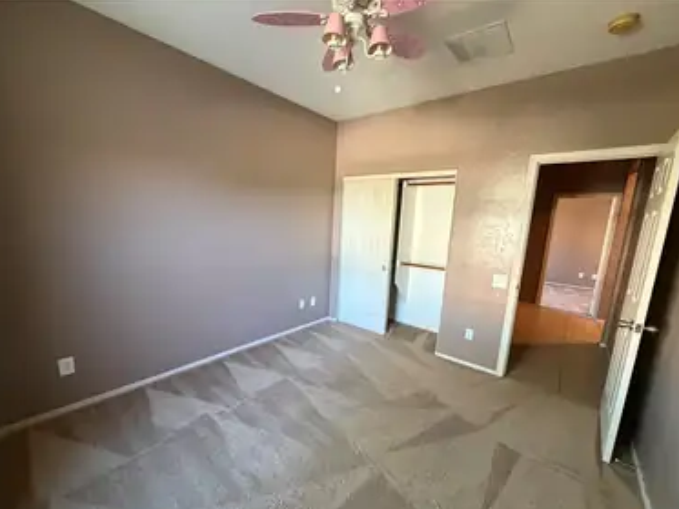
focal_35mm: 15
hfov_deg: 98.1
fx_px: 294
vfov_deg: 81.7
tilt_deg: -7.4
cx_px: 331
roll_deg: -1.2
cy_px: 271
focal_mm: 2.22
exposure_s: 1/60
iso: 500
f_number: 2.2
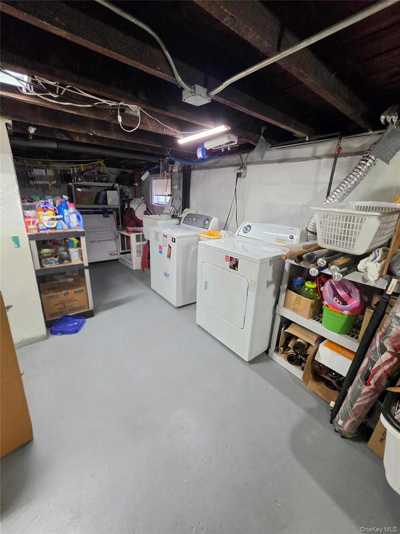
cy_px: 267
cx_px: 200
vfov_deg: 106.2
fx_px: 200
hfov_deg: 89.9
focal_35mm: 13
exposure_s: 1/120
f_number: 1.9
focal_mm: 2.2
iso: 250
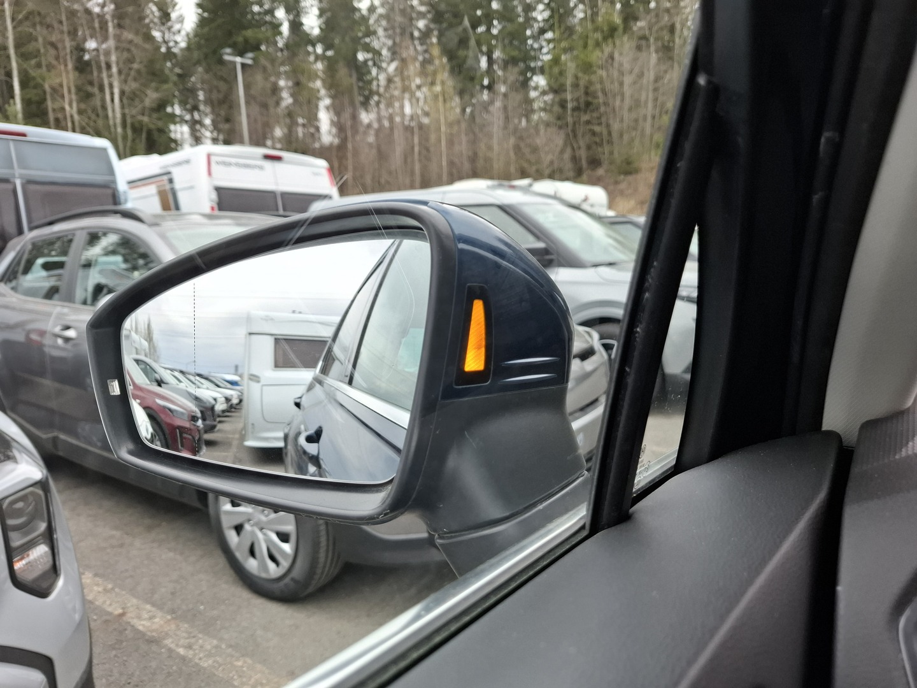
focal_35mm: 23
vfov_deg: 58.9
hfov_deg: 73.9
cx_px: 458
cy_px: 344
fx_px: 609
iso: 50
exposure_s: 1/381
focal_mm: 5.54
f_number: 1.8
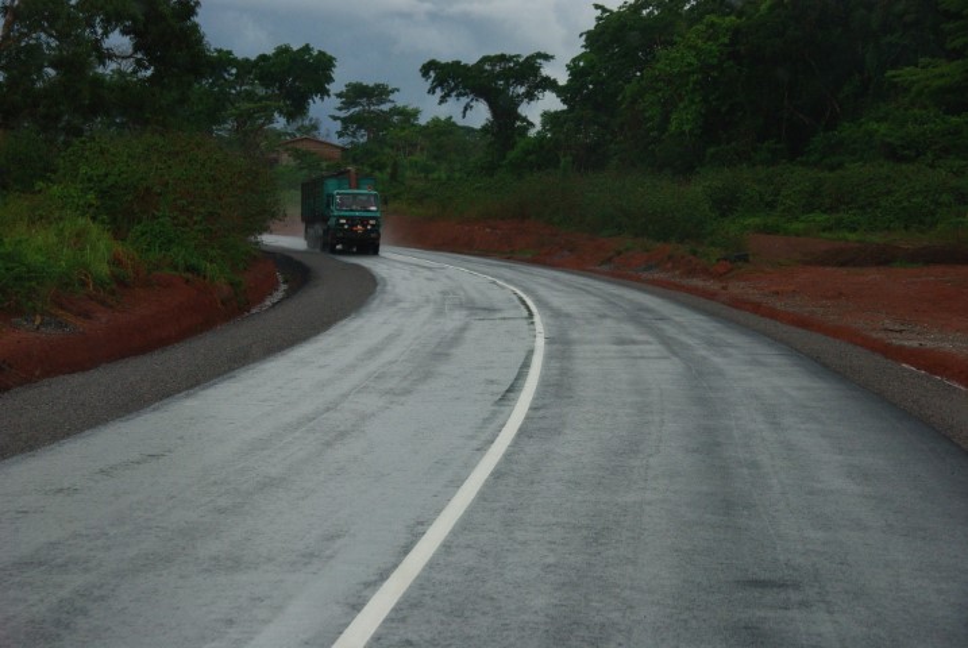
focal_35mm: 105
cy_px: 324
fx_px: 2827
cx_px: 484
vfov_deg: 13.1
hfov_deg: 19.4
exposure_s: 1/350
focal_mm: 70
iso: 800
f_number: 11
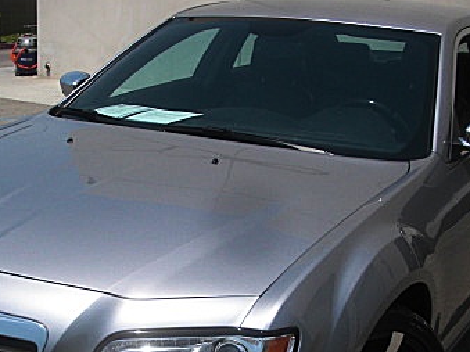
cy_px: 298
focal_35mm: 68
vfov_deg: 21.3
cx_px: 168
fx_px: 923
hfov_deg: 28.4
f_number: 7.9
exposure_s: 1/250
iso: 50
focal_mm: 6.3
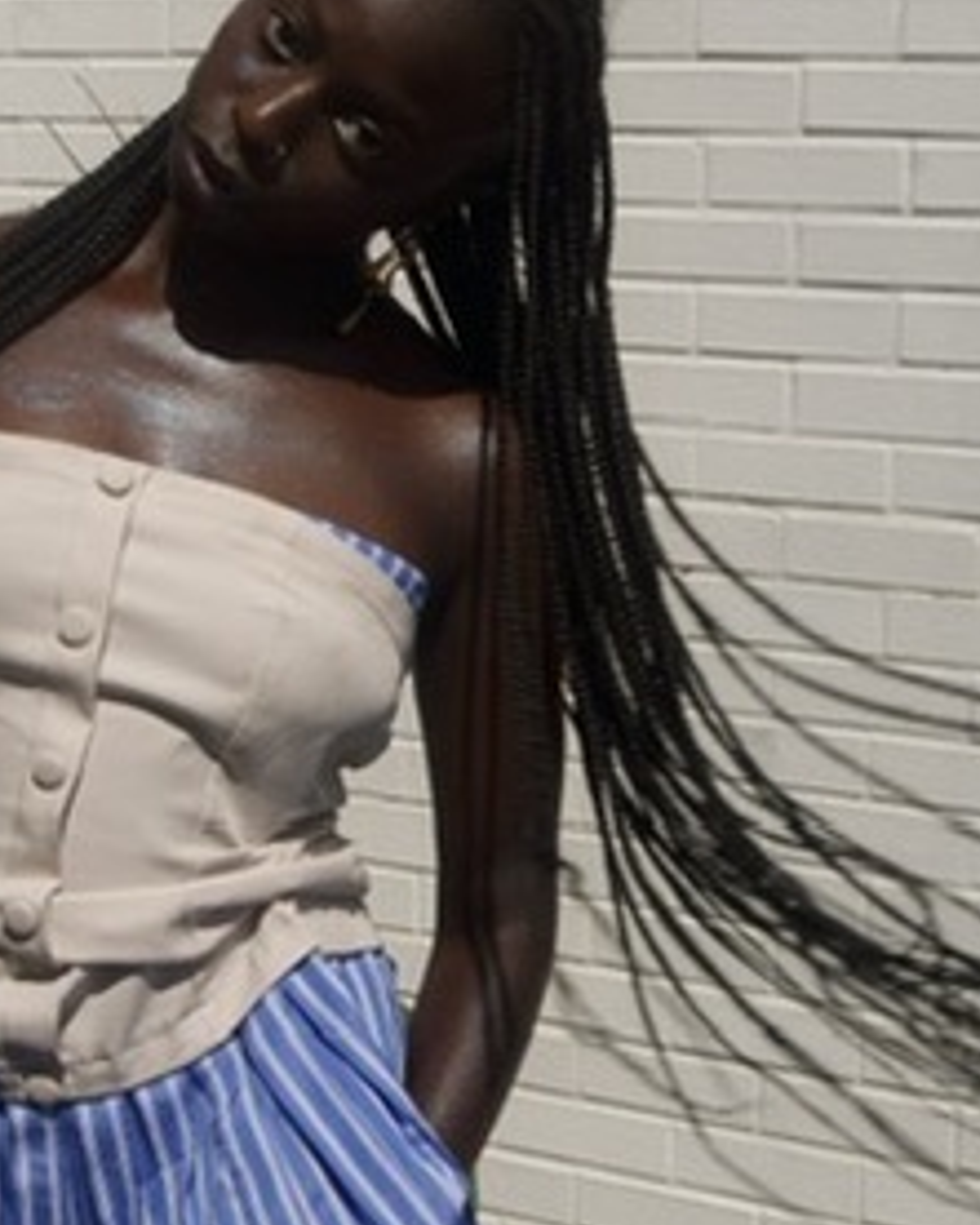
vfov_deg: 21.0
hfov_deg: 16.9
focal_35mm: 91
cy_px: 612
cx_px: 359
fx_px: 3294
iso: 100
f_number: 16
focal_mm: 33
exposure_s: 1/160
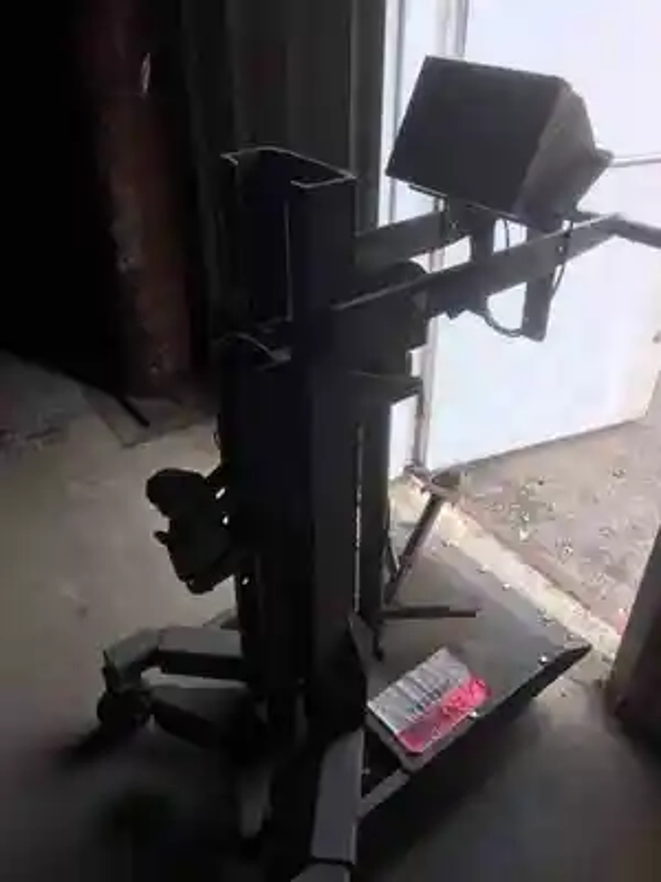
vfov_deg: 61.7
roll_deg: +0.3
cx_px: 330
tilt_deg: -33.3
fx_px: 738
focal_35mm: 29
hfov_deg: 48.2
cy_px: 441
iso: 25
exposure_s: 1/204
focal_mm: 4.15
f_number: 2.2
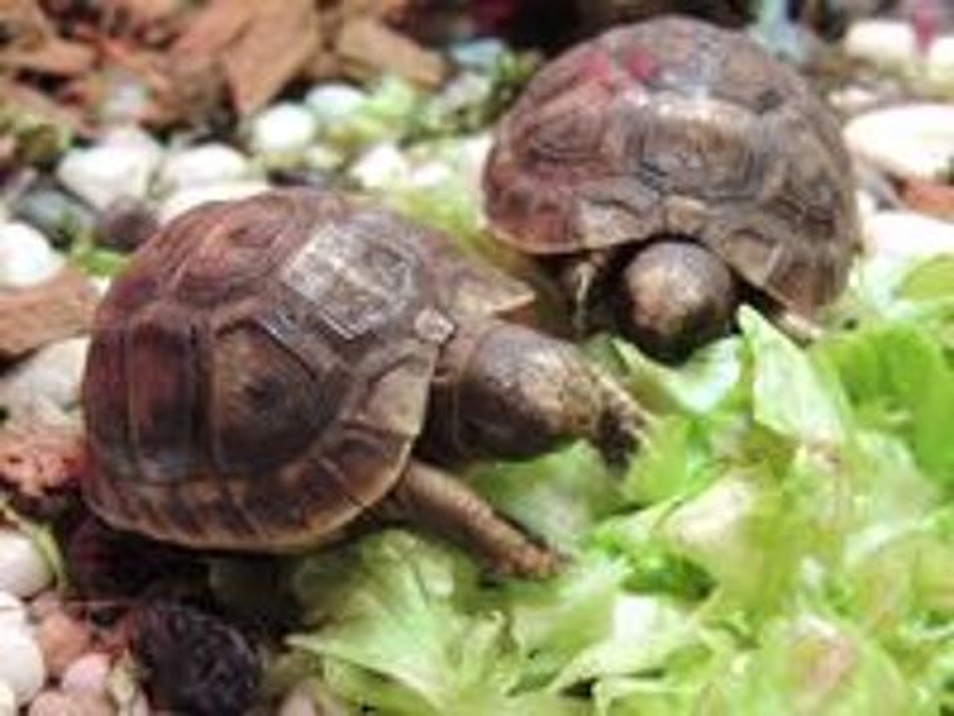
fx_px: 1929
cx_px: 477
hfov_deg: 27.8
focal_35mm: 70
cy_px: 358
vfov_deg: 21.0
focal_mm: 12.4
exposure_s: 1/25
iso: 400
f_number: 3.9
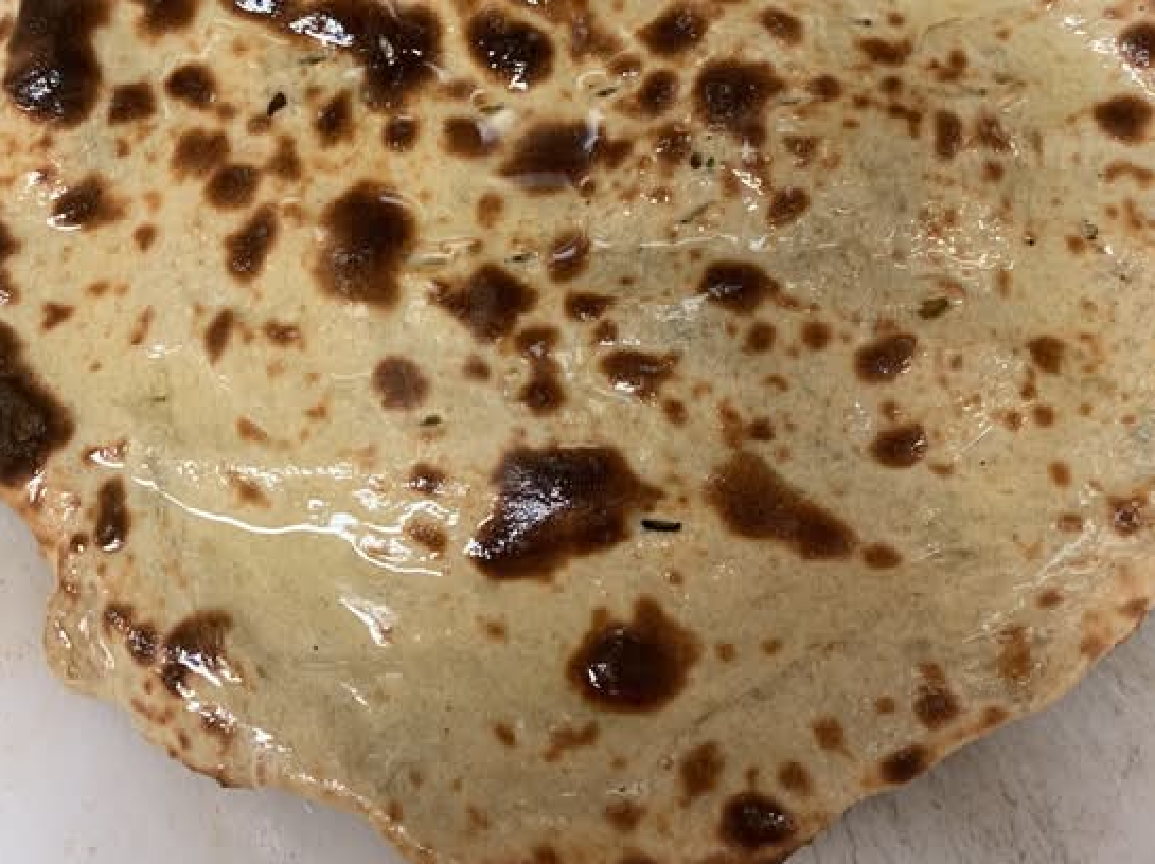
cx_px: 579
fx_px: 1167
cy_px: 200
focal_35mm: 35
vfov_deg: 39.4
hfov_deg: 52.7
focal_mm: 4.25
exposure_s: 1/60
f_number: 1.8
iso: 160
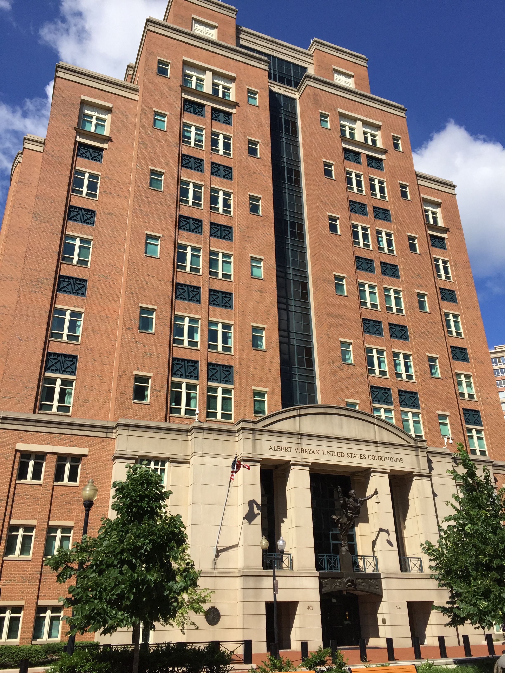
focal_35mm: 29
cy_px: 336
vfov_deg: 61.7
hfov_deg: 48.2
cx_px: 252
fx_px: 564
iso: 32
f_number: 2.2
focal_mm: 4.15
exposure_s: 1/2475
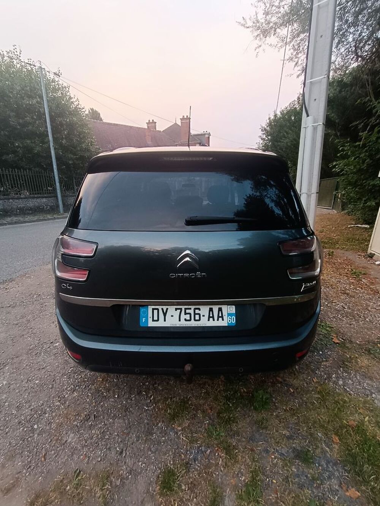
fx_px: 234
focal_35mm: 16
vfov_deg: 94.5
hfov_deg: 78.1
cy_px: 253
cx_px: 190
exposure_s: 1/50
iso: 160
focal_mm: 1.66
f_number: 2.2
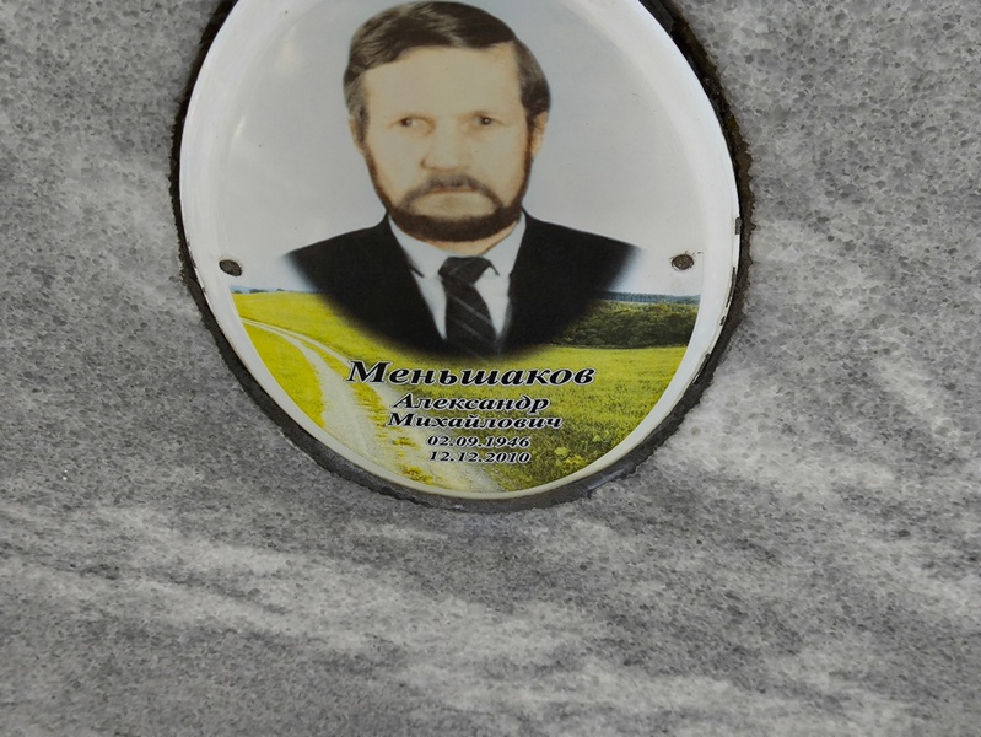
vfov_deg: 29.1
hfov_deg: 38.2
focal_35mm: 50
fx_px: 1418
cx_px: 490
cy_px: 368
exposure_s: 1/349
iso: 50
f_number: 1.7
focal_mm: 4.71
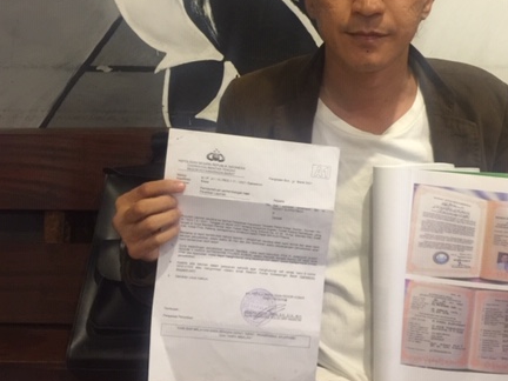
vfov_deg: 33.4
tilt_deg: -6.2
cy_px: 142
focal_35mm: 43
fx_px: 631
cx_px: 329
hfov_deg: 43.4
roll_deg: +0.3
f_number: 2.2
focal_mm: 4.15
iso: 125
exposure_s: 1/8
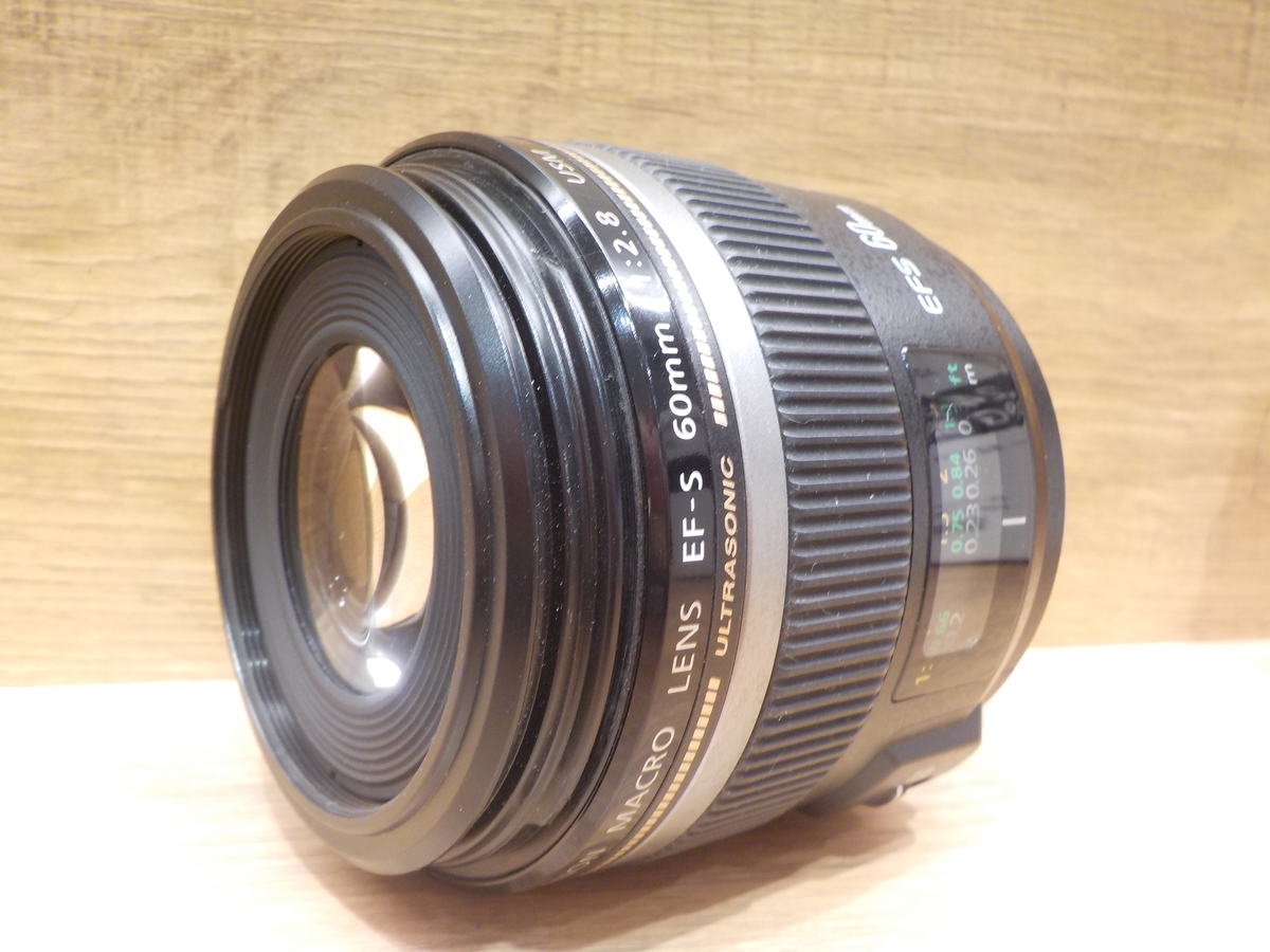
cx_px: 635
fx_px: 1101
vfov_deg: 46.8
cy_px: 476
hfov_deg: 60.0
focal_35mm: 30
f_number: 3.3
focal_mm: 4.1
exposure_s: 1/30
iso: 125
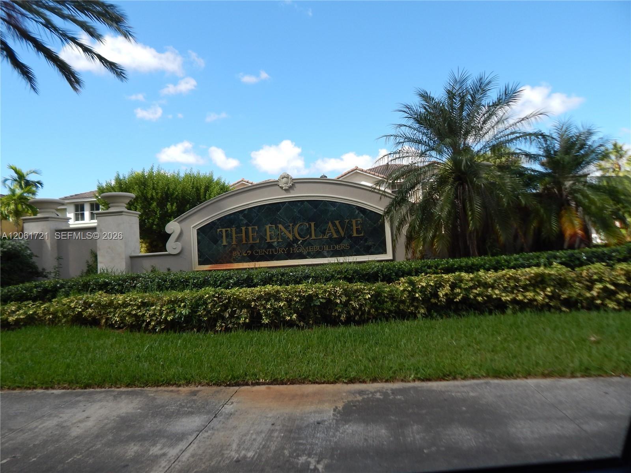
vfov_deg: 58.9
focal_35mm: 23
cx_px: 316
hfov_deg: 73.9
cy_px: 236
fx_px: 419
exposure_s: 1/1000
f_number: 3
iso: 125
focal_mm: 4
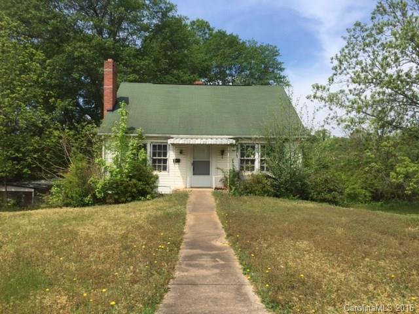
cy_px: 157
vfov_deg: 48.2
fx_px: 351
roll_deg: -0.7
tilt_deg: -0.4
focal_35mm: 29
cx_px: 210
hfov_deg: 61.7
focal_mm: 4.15
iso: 32
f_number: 2.2
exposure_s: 1/2083
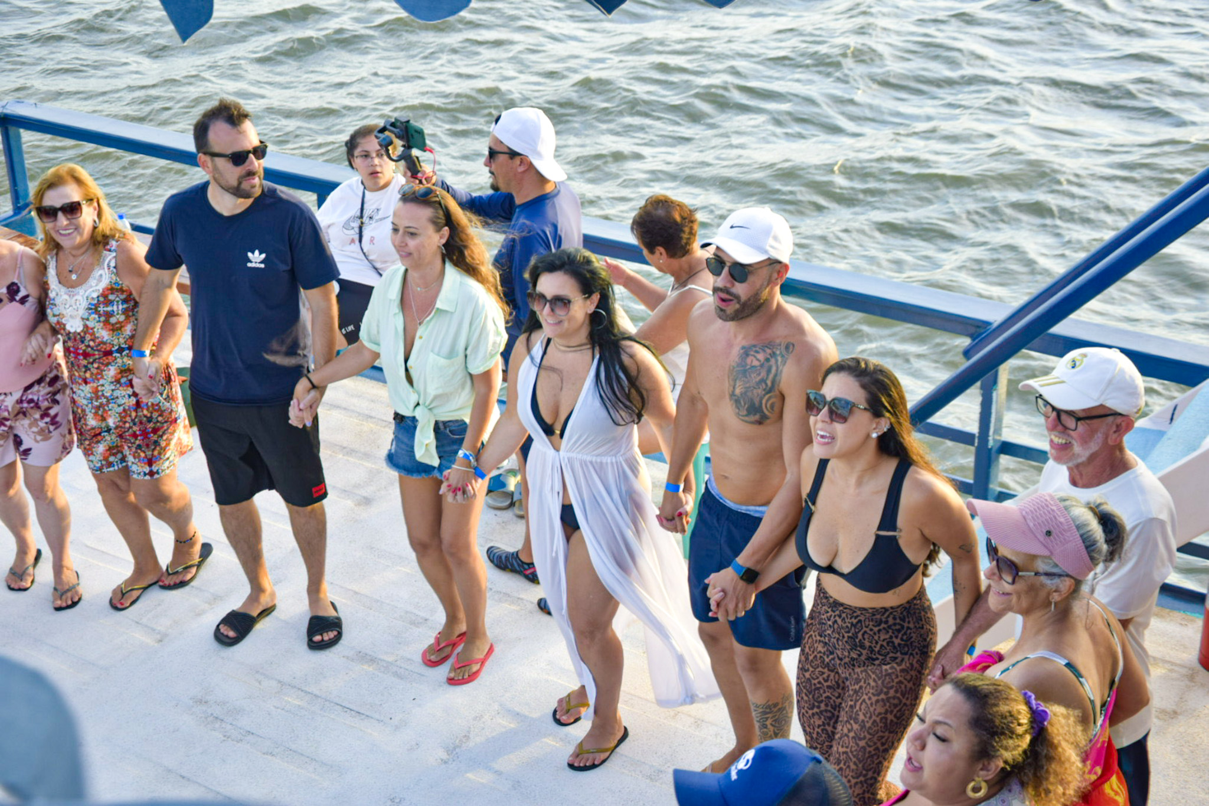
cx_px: 604
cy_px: 403
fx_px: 5289
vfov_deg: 8.7
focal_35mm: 158
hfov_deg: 13.0
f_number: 5.6
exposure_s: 1/125
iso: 200
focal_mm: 105
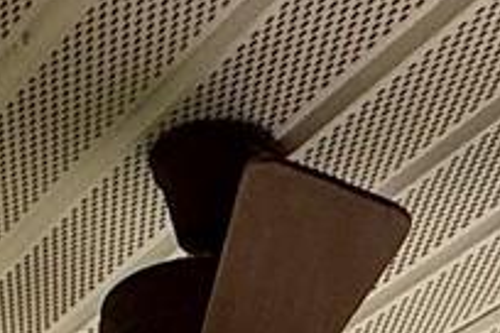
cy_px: 1452
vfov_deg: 7.3
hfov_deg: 17.9
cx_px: 216
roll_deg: +1.0
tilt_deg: -13.8
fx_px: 1583
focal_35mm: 114
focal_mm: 2.22
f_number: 2.2
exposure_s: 1/297
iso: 50
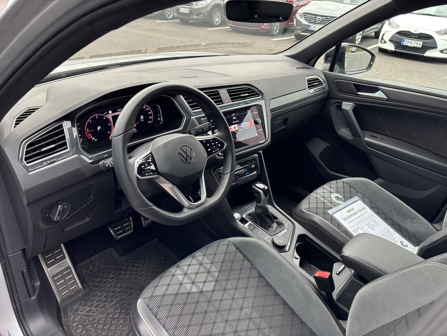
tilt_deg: -29.4
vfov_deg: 53.1
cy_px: 168
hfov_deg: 67.3
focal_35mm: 26
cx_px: 224
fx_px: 336
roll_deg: -2.7
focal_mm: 5.96
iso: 125
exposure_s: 1/121
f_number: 1.6
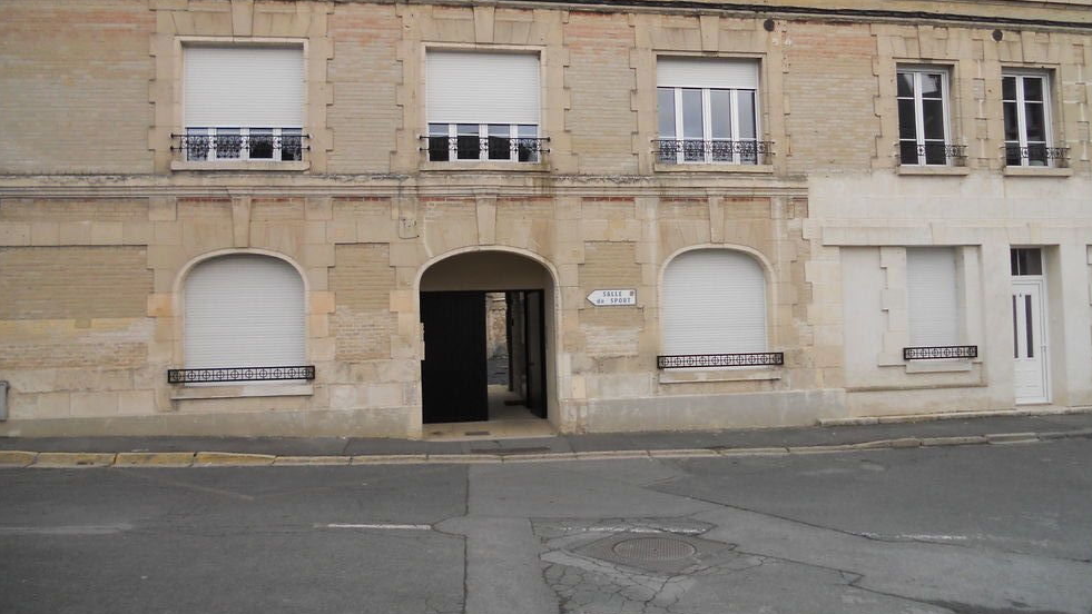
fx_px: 869
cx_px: 554
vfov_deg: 38.8
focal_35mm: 30
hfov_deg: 64.3
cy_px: 254
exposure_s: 1/125
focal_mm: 4.9
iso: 160
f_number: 3.2
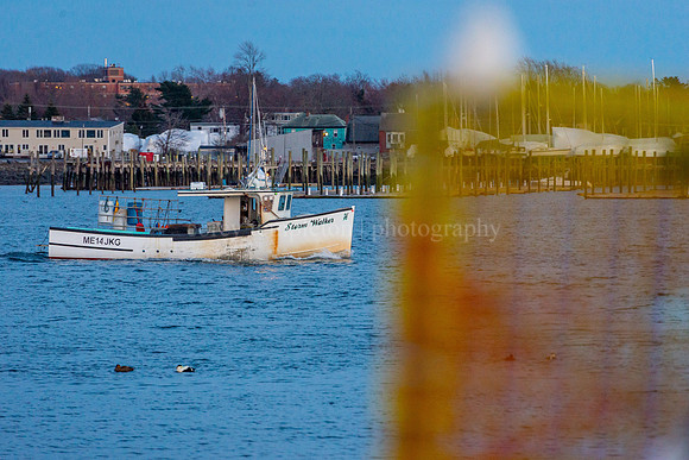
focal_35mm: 236
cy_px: 230
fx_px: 4520
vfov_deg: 5.8
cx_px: 344
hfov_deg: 8.7
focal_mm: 230
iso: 1800
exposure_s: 1/200
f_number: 6.3
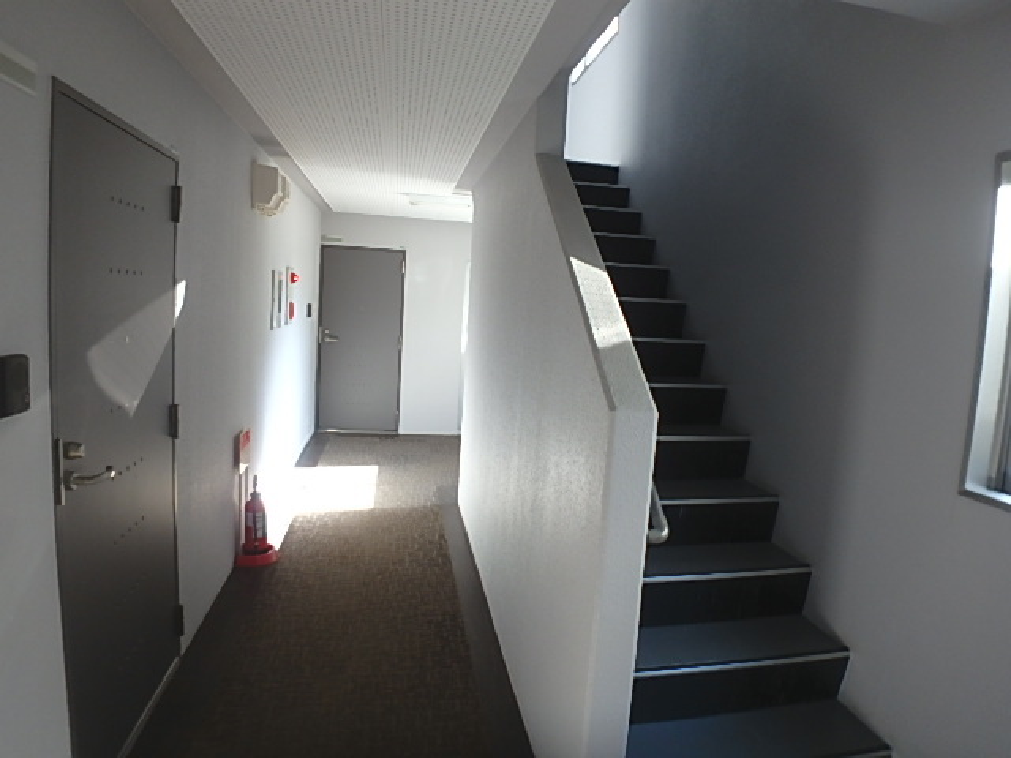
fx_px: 613
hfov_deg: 79.0
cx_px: 506
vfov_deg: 63.4
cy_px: 379
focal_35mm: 21
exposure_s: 1/30
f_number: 3.5
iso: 200
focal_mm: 3.7
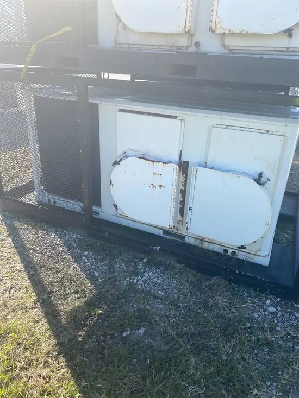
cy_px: 199
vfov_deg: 67.3
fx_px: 299
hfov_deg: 53.1
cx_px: 150
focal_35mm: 26
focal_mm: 4.25
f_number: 1.8
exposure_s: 1/1082
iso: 32
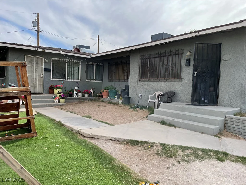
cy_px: 92
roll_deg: -1.1
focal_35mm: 26
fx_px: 185
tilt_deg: -1.9
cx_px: 123
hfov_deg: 67.3
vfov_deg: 53.1
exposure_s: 1/3401
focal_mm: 4.2
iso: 32
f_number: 1.6
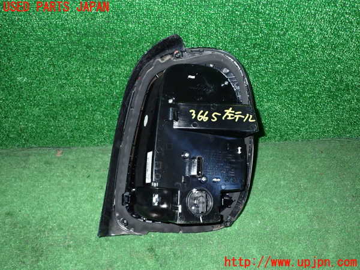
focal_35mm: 30
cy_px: 135
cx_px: 180
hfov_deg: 60.0
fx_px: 312
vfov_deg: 46.8
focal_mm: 5.4
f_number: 6.3
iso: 800
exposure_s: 1/30
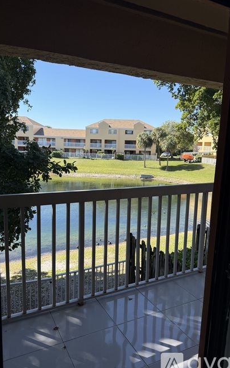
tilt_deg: -7.6
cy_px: 187
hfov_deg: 47.6
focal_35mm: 26
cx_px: 111
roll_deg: -3.4
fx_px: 261
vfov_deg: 70.4
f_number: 1.78
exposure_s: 1/2525
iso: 100
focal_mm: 6.76
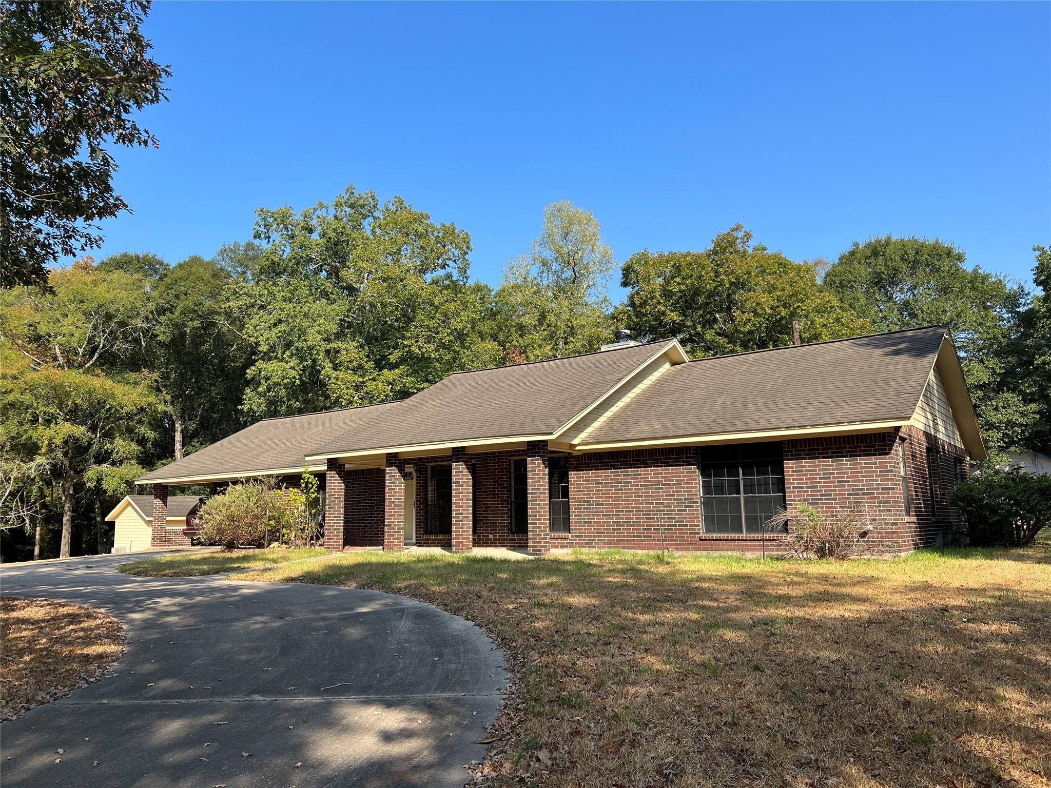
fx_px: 789
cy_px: 394
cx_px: 526
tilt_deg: +8.4
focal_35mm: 26
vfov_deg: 53.1
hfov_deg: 67.3
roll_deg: +1.0
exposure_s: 1/2353
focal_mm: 5.7
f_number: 1.5
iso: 50
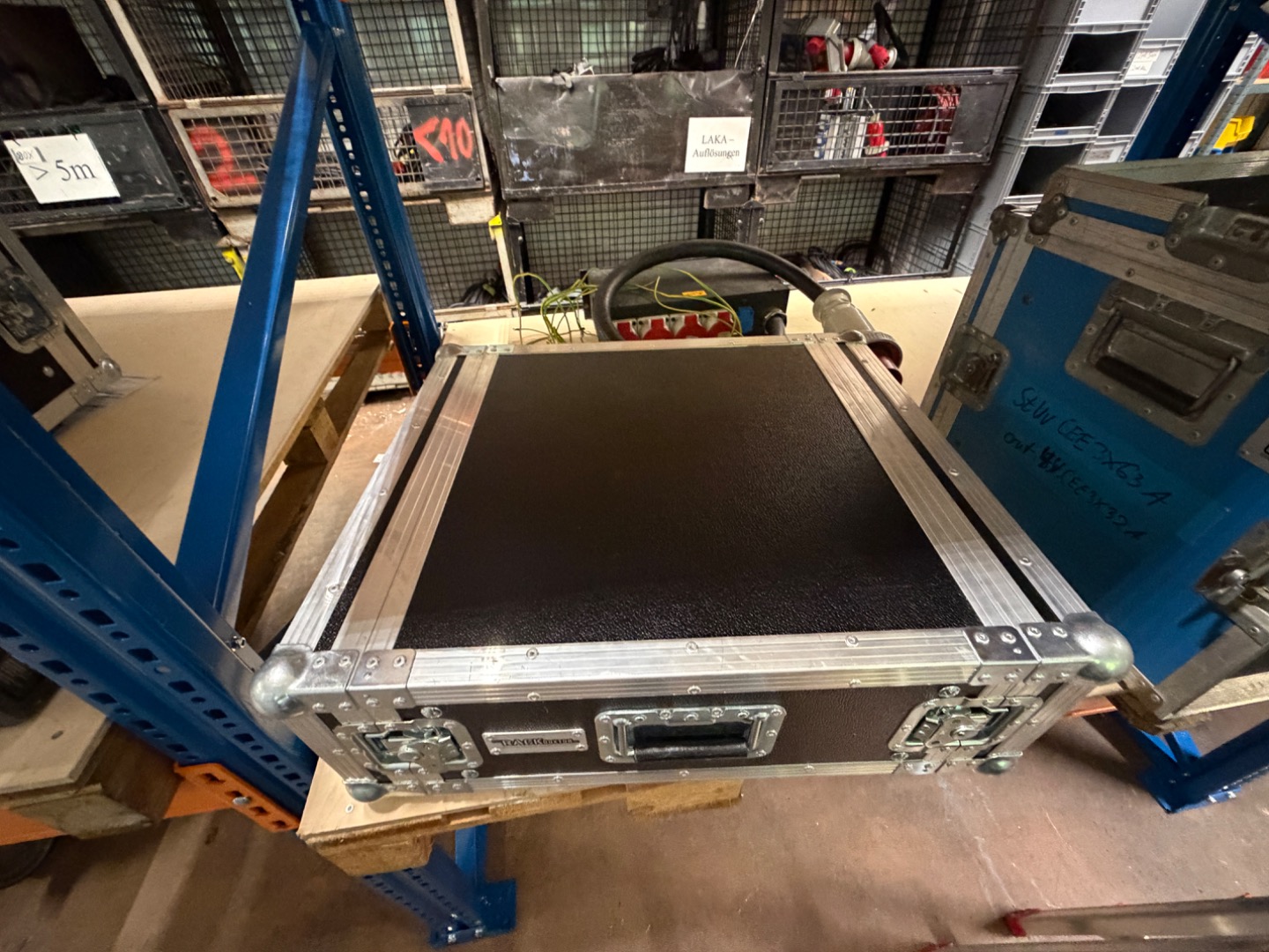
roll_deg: +2.3
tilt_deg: -39.0
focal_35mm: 14
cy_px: 476
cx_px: 634
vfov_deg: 85.7
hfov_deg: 102.1
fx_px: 513
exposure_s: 1/33
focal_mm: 2.22
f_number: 2.2
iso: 1000
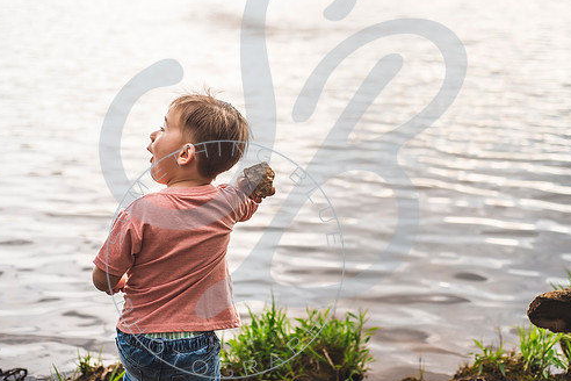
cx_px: 283
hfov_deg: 33.9
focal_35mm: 59
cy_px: 162
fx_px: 936
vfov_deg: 23.0
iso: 250
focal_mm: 50
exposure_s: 1/800
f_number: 2.8
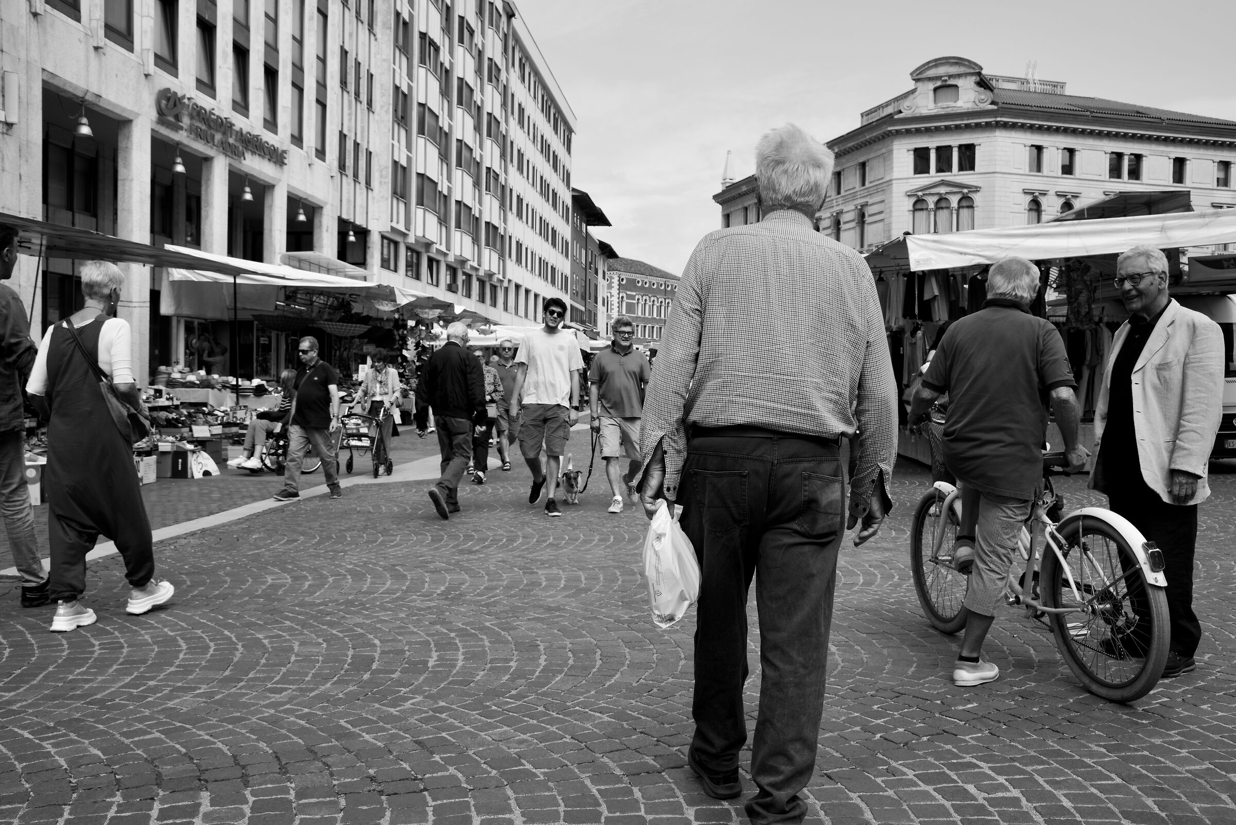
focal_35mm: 34
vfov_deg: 38.9
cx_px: 618
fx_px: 1168
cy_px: 412
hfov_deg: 55.8
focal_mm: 34
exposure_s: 1/250
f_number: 13
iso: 400
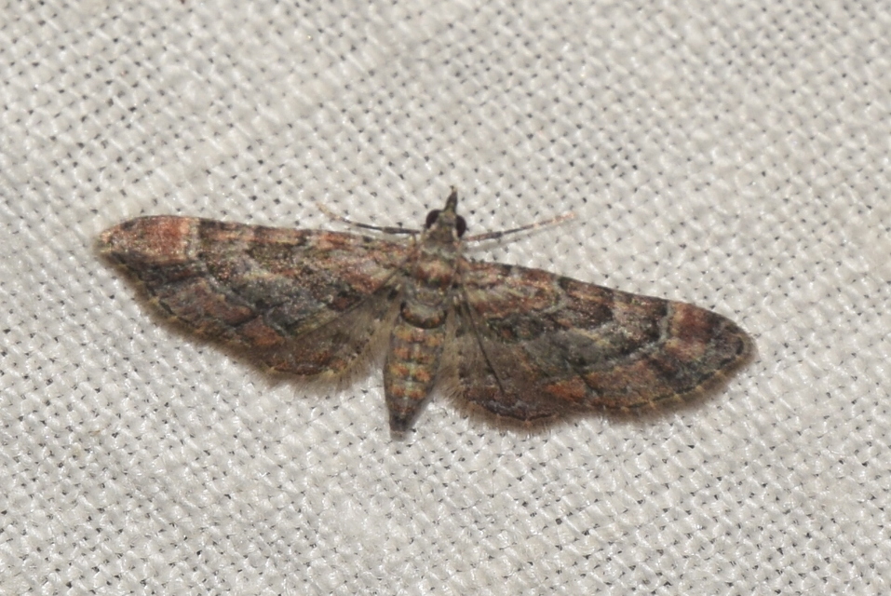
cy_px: 298
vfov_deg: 6.6
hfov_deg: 9.8
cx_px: 446
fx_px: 5202
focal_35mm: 210
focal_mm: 140
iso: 100
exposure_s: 1/160
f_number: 13
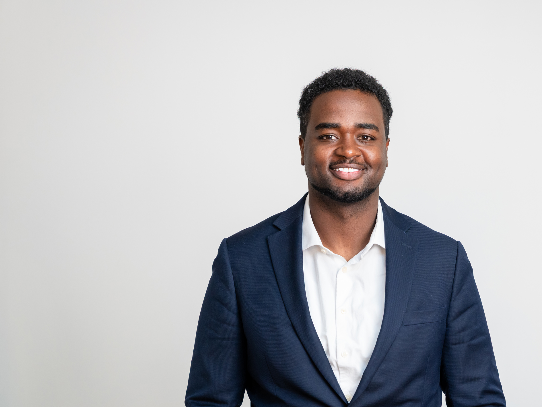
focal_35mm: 91
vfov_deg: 16.2
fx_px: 1425
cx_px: 354
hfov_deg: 21.5
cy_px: 212
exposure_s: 1/125
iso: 1250
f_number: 4.5
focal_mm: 70
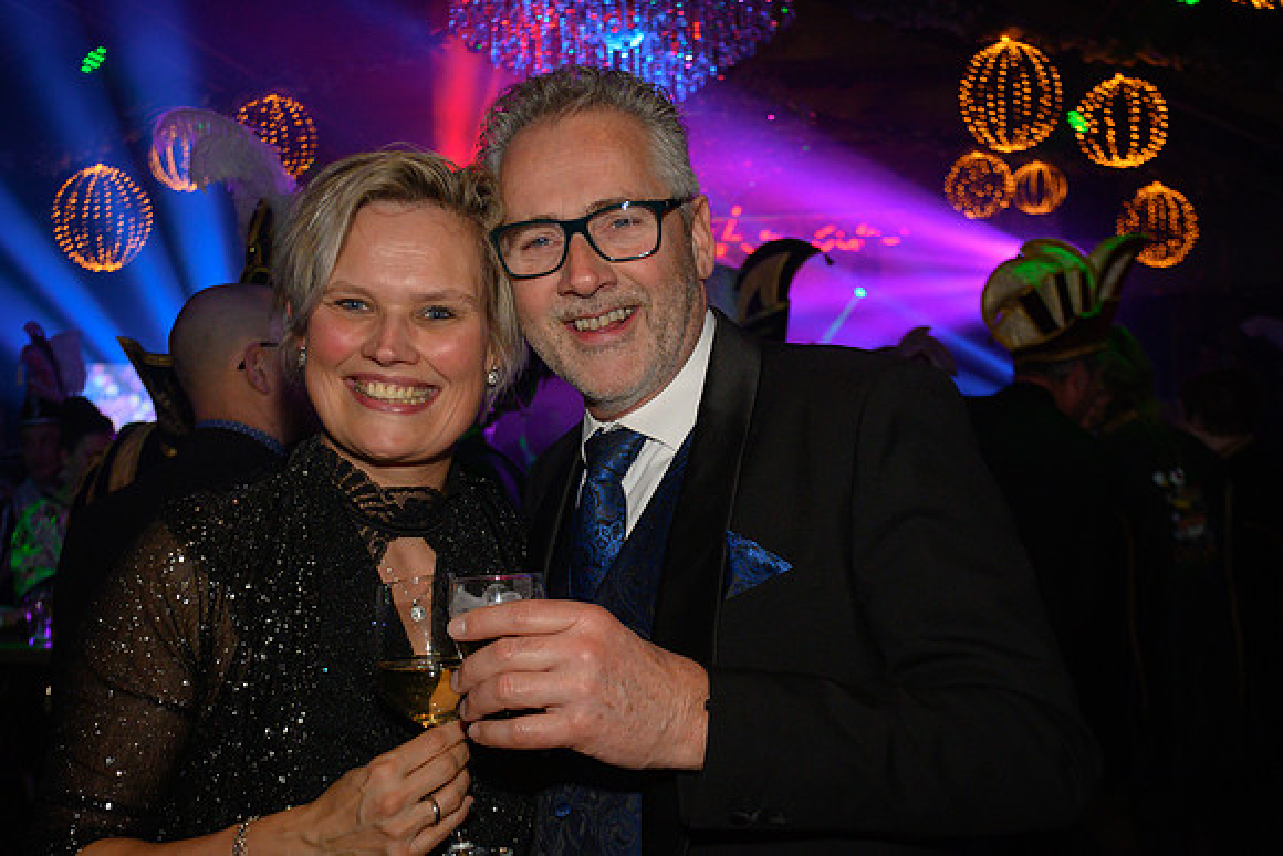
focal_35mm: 51
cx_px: 642
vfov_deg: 26.5
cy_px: 428
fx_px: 1818
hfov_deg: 38.9
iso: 640
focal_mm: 34
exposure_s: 1/160
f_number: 5
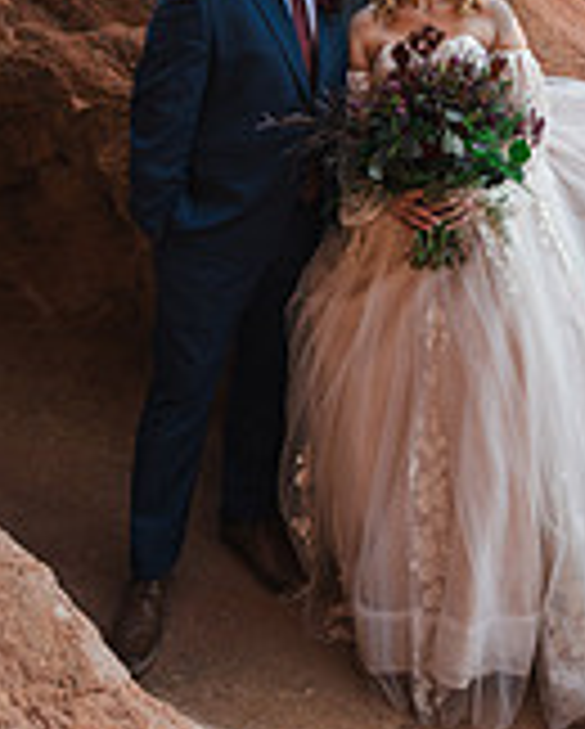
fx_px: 842
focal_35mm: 39
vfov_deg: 39.0
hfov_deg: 35.4
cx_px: 556
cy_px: -63
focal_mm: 15
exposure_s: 1/125
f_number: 4
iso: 160
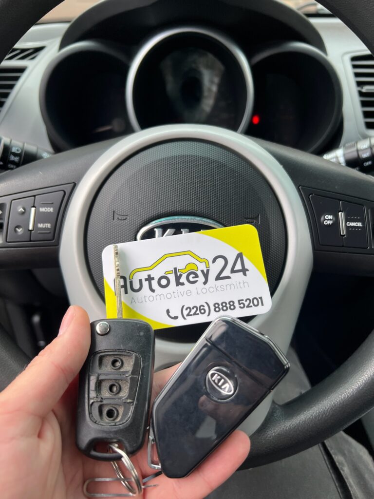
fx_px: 375
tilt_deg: -28.3
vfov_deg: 67.3
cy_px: 250
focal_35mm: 26
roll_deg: -0.3
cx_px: 187
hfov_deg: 53.1
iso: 32
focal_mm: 5.7
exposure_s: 1/148
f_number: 1.5
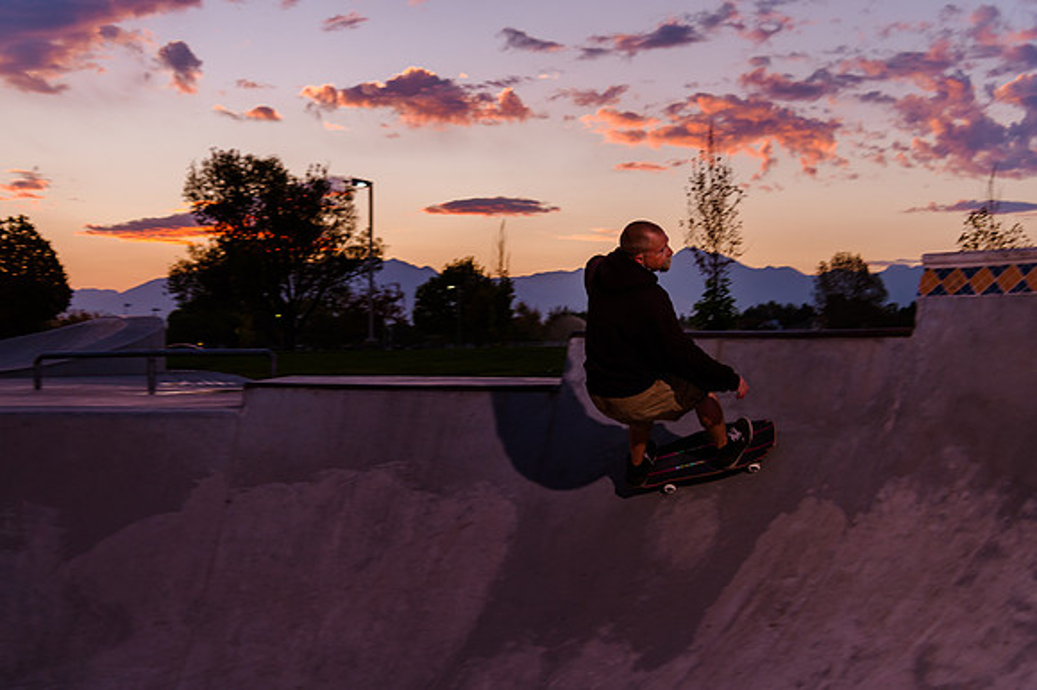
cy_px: 343
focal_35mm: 48
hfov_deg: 41.3
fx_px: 1377
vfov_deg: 28.1
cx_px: 493
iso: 500
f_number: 4
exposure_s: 1/250
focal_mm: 44
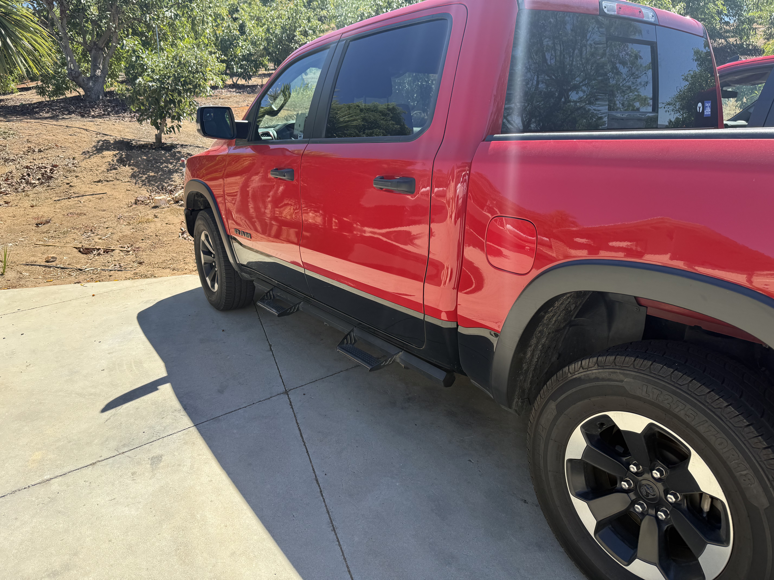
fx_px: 537
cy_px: 290
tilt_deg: -11.6
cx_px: 387
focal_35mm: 24
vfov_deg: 56.8
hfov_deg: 71.6
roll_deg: +2.2
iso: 80
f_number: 1.78
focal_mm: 6.76
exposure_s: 1/1653
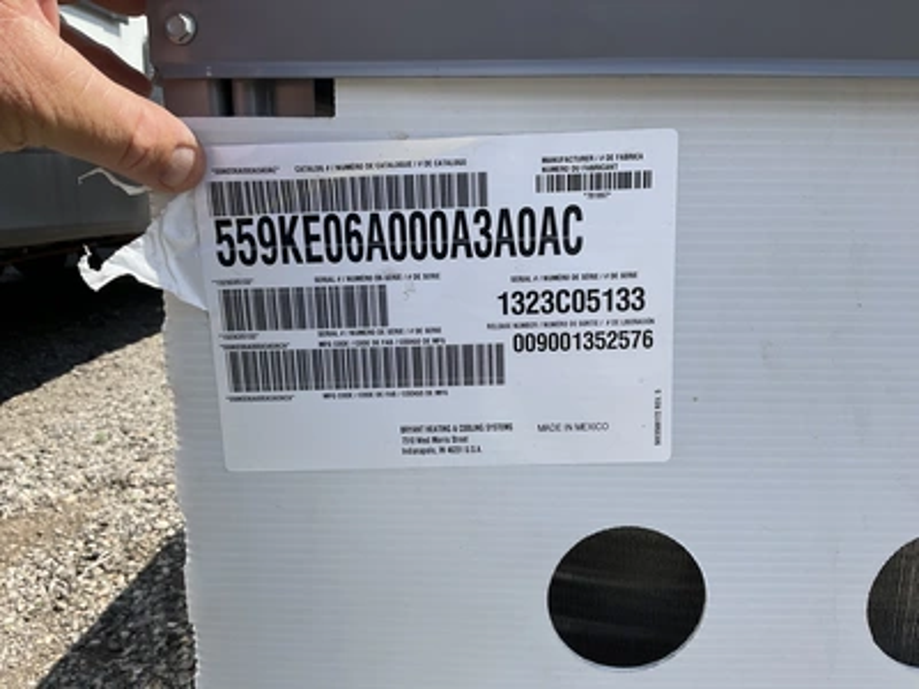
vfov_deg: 48.2
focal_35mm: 29
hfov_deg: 61.7
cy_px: 344
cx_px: 460
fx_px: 770
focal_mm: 3
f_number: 1.8
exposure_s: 1/1250
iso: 25
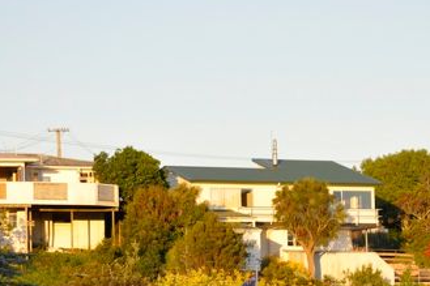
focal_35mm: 204
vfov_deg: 6.7
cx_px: 289
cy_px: 220
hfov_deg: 10.1
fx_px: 2435
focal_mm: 70
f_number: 6.3
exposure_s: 1/640
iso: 800
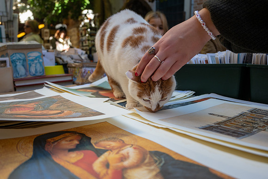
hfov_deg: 65.5
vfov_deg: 46.4
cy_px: 90
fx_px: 208
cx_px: 134
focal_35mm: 28
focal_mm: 28
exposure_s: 1/250
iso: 400
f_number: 4.5
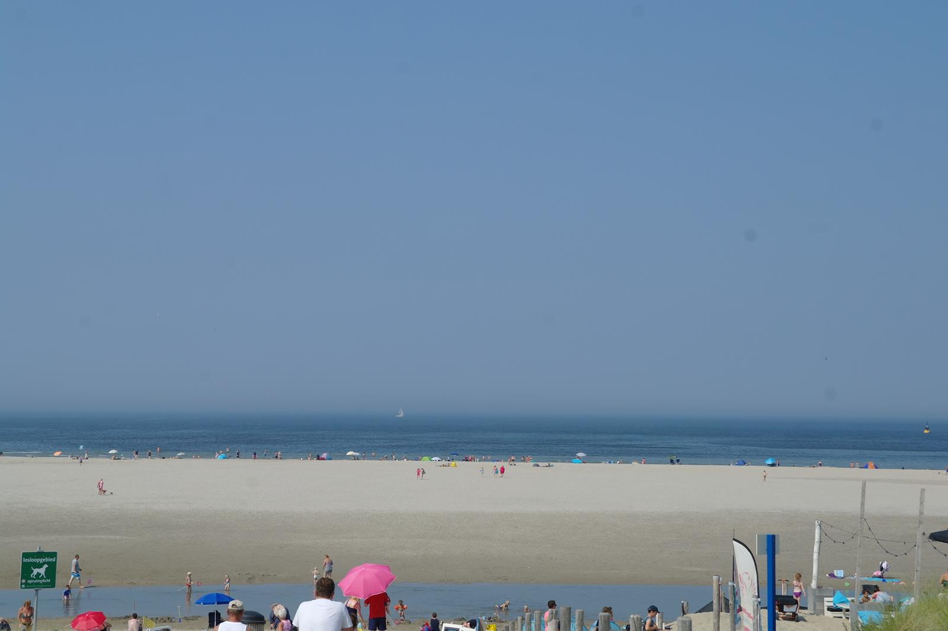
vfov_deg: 16.2
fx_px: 2211
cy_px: 316
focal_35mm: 84
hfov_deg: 24.2
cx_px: 474
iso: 100
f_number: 10
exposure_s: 1/180
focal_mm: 55
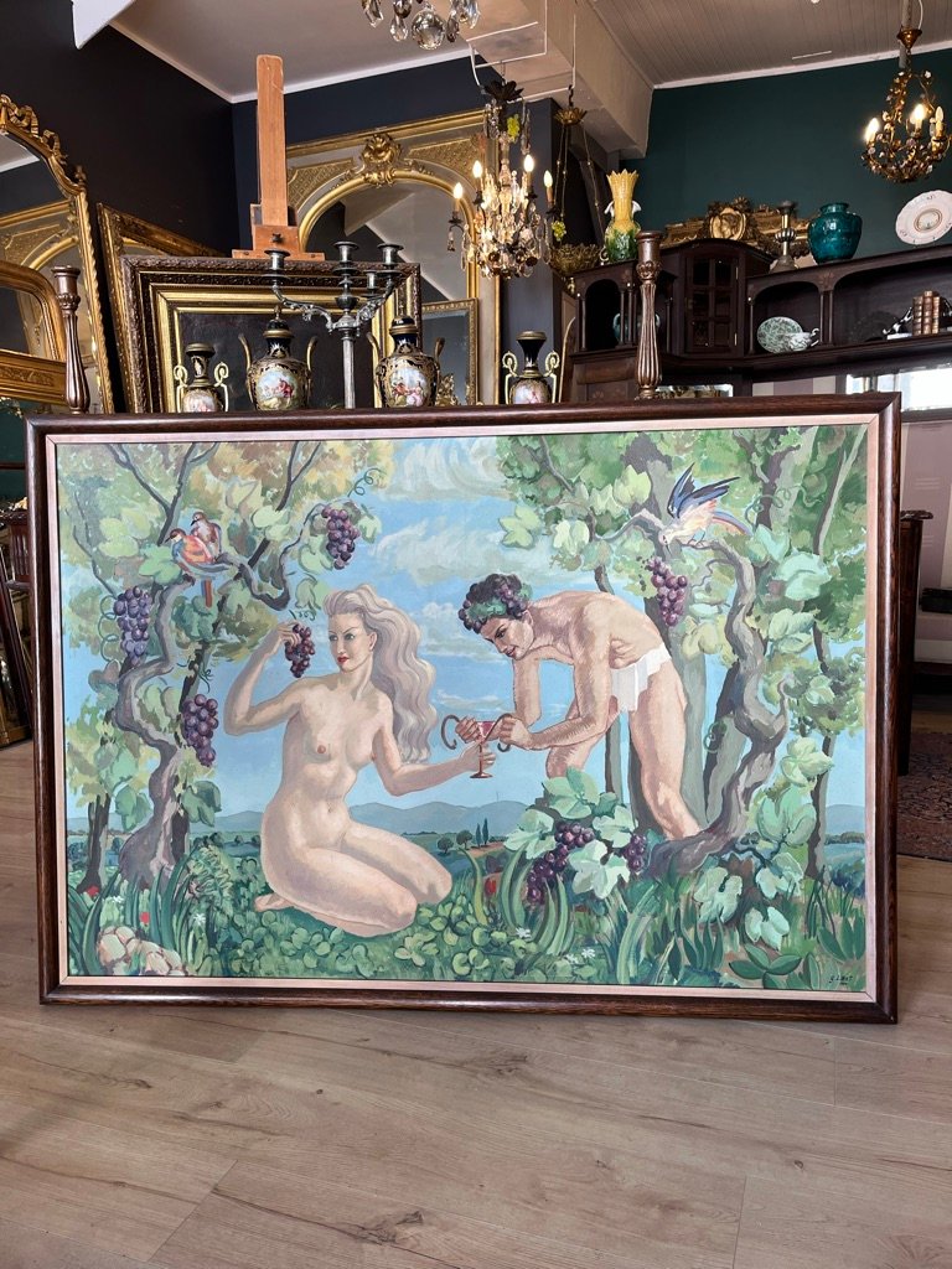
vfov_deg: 67.3
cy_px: 634
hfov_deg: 53.1
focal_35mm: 26
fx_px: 953
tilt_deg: -8.2
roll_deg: +2.4
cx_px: 476
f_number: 1.6
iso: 50
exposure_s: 1/100
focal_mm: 5.1
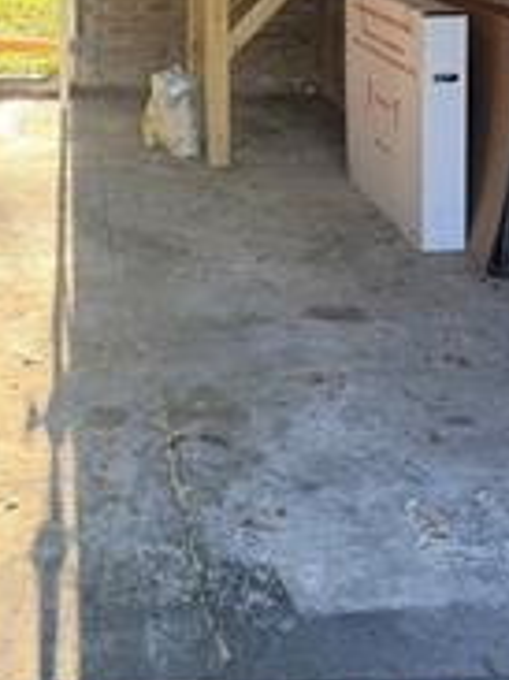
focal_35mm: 63
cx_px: 123
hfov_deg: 23.0
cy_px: 15
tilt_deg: -7.4
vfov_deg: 29.0
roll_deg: +0.7
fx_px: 1237
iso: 80
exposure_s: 1/262
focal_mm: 6.76
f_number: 1.78
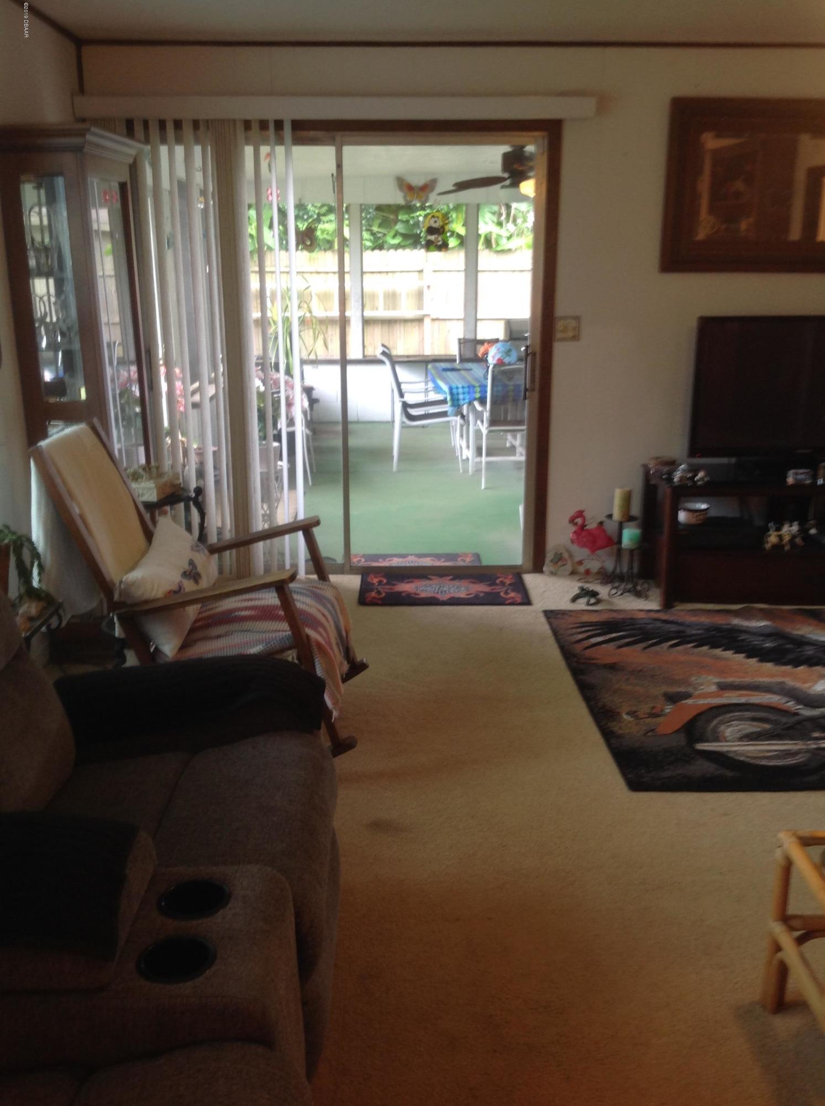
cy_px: 553
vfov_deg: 52.7
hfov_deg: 40.6
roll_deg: +1.8
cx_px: 412
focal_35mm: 35
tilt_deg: -16.5
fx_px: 1116
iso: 64
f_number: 2.4
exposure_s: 1/15
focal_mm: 4.28
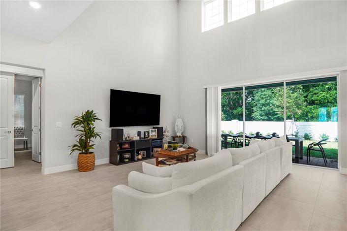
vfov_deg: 67.3
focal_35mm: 18
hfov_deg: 90.0
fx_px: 173
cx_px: 174
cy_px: 116
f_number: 2.8
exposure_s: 1/60
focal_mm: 12
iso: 640
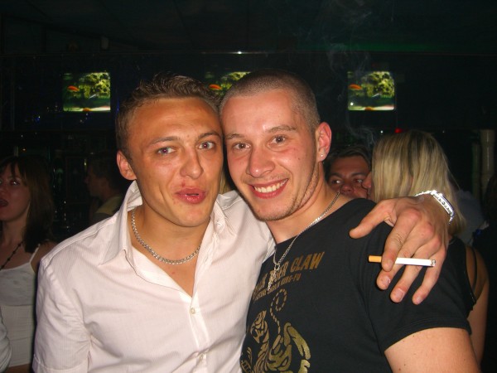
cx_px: 248
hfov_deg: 49.0
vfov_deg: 37.7
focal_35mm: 38
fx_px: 546
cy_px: 186
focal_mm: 7.9
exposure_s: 1/60
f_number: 2.8
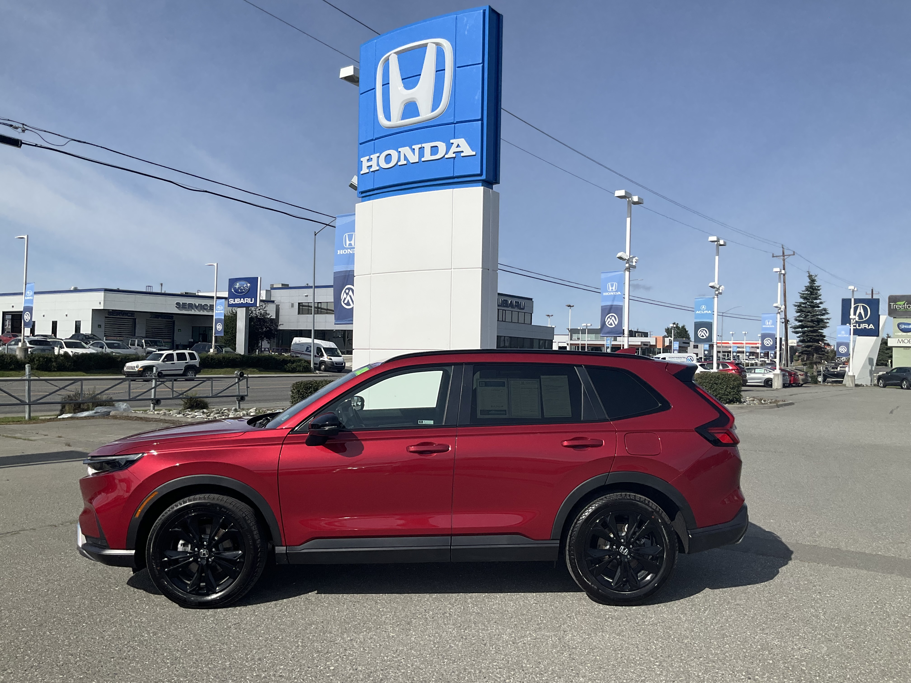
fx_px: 763
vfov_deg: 48.2
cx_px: 456
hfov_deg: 61.7
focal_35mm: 29
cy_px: 342
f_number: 1.8
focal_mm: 3
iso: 25
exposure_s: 1/3125
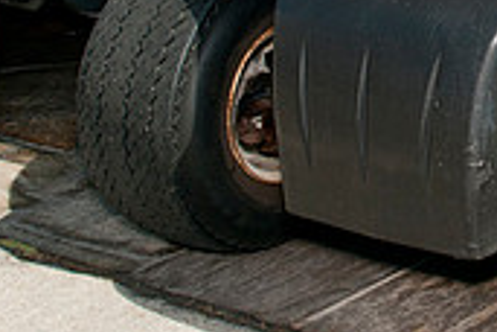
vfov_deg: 14.4
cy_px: -109
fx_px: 1256
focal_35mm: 91
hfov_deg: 21.2
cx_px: 552
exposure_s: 1/200
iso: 200
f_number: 7.1
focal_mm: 17
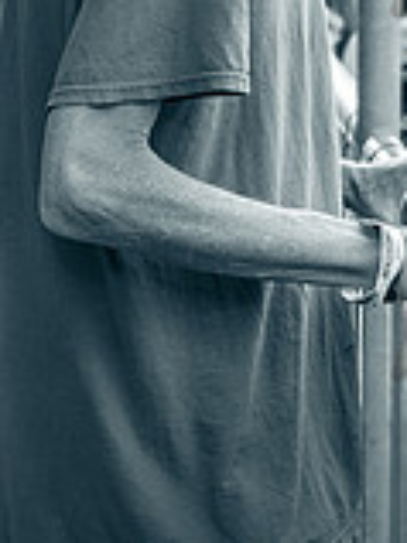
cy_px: -60
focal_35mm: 157
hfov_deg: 9.4
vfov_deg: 12.4
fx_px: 2465
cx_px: 238
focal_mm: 31
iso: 800
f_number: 3.5
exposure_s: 1/320
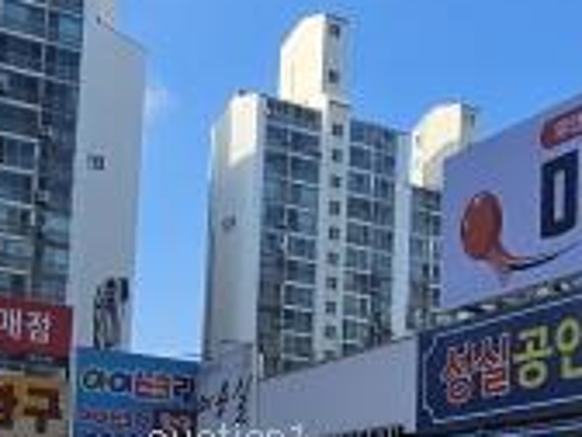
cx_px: 225
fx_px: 1042
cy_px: 461
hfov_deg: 31.1
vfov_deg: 22.5
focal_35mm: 62
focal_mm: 2.2
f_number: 2.2
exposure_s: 1/2163
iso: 50
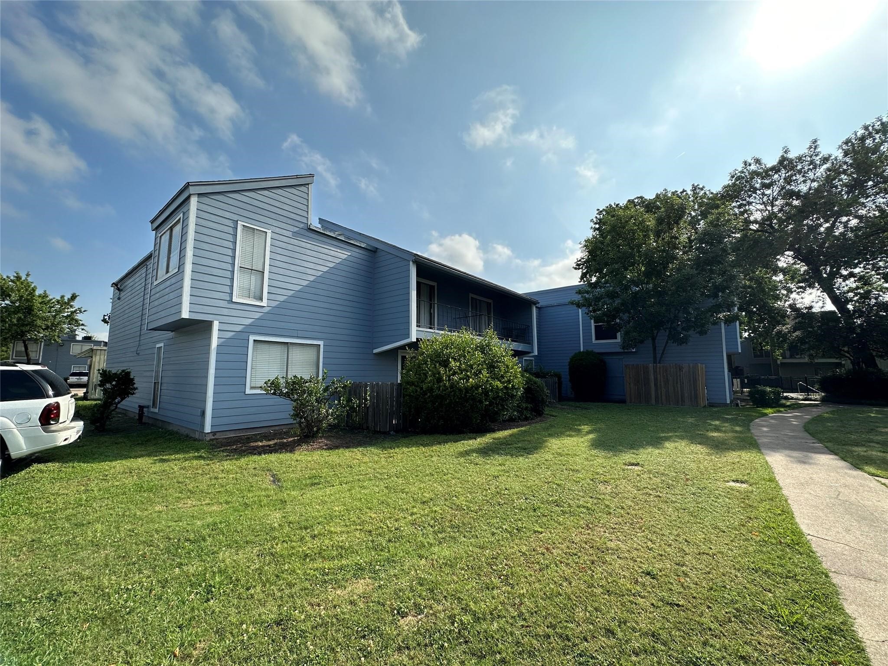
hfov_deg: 102.1
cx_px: 444
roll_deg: -0.9
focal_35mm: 14
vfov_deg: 85.7
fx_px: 359
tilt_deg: +7.8
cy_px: 333
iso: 50
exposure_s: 1/2132
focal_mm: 2.22
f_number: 2.2
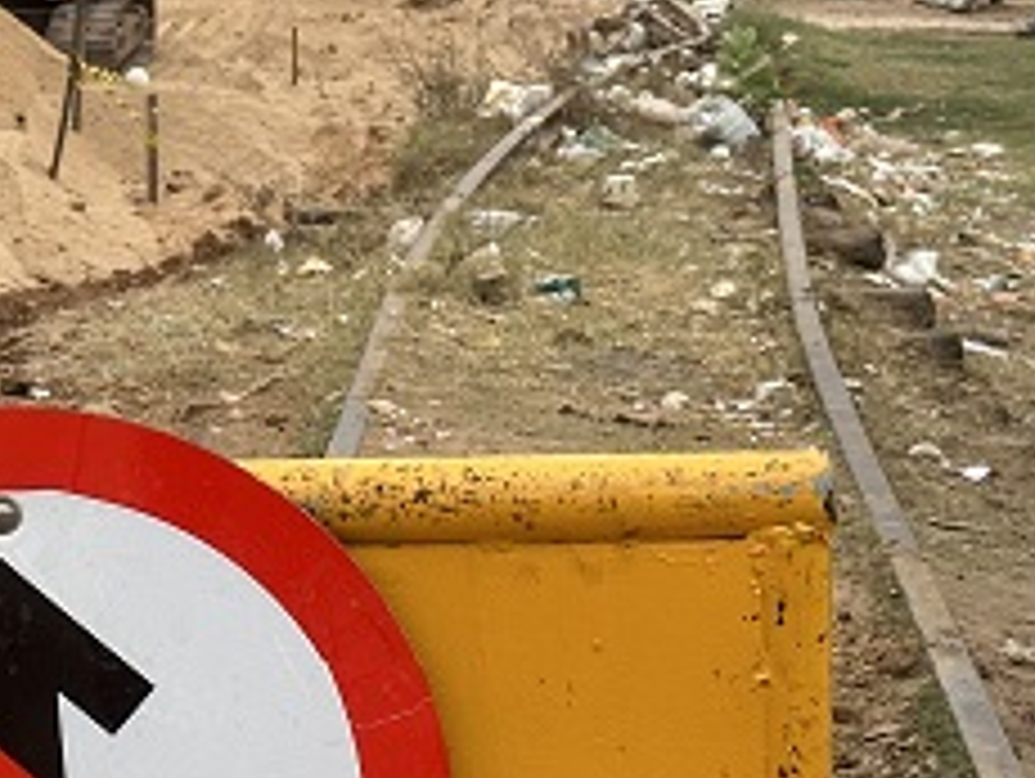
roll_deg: -0.1
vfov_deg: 11.9
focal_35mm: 125
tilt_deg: -9.5
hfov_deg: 15.1
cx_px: -252
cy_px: 355
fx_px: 3741
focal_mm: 6.86
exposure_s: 1/3876
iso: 64
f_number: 1.78
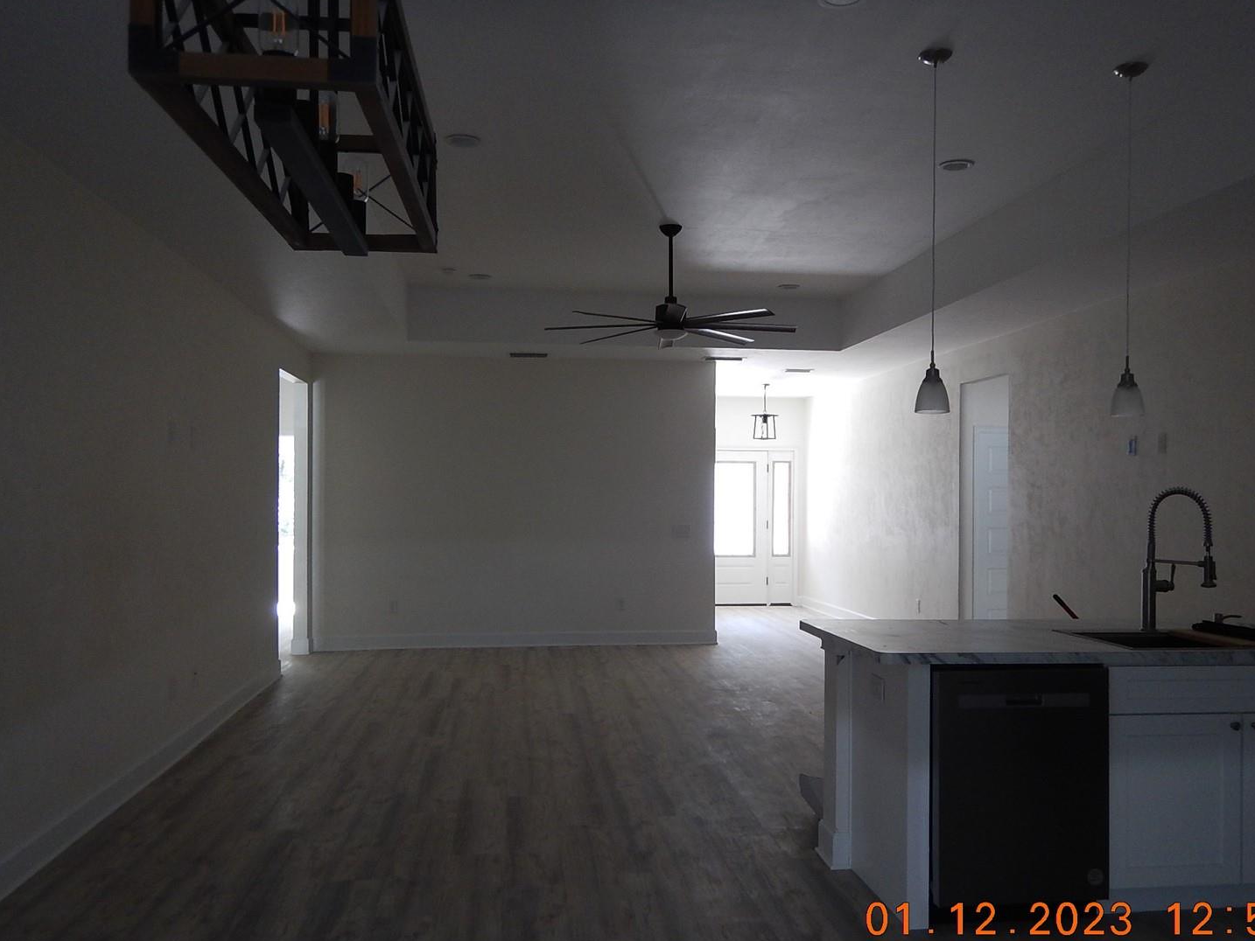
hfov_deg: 61.6
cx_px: 656
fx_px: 1052
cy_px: 504
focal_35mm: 29
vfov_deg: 48.2
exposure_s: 1/30
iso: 180
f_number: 2.8
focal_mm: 4.7
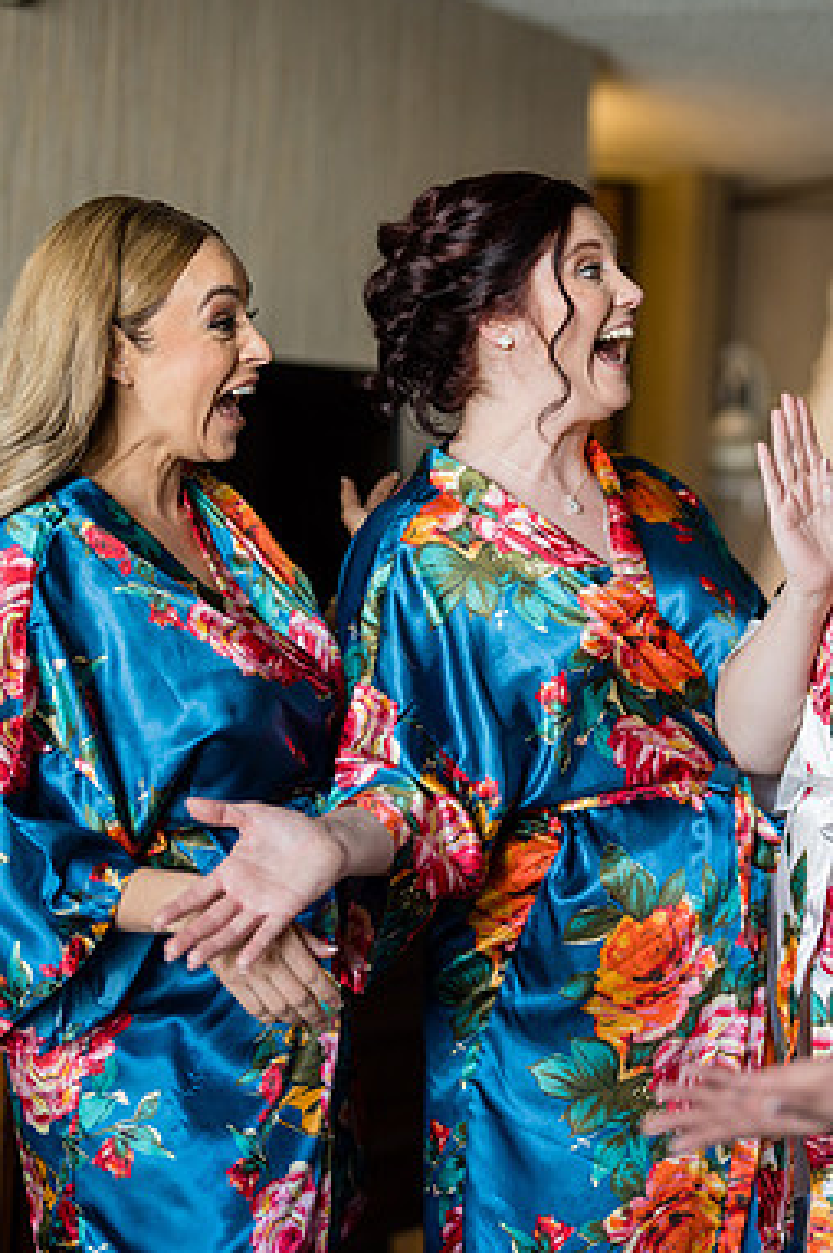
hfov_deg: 17.6
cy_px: 625
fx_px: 2642
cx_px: 761
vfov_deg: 26.7
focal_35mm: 76
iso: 250
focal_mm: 50
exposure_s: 1/250
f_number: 1.2
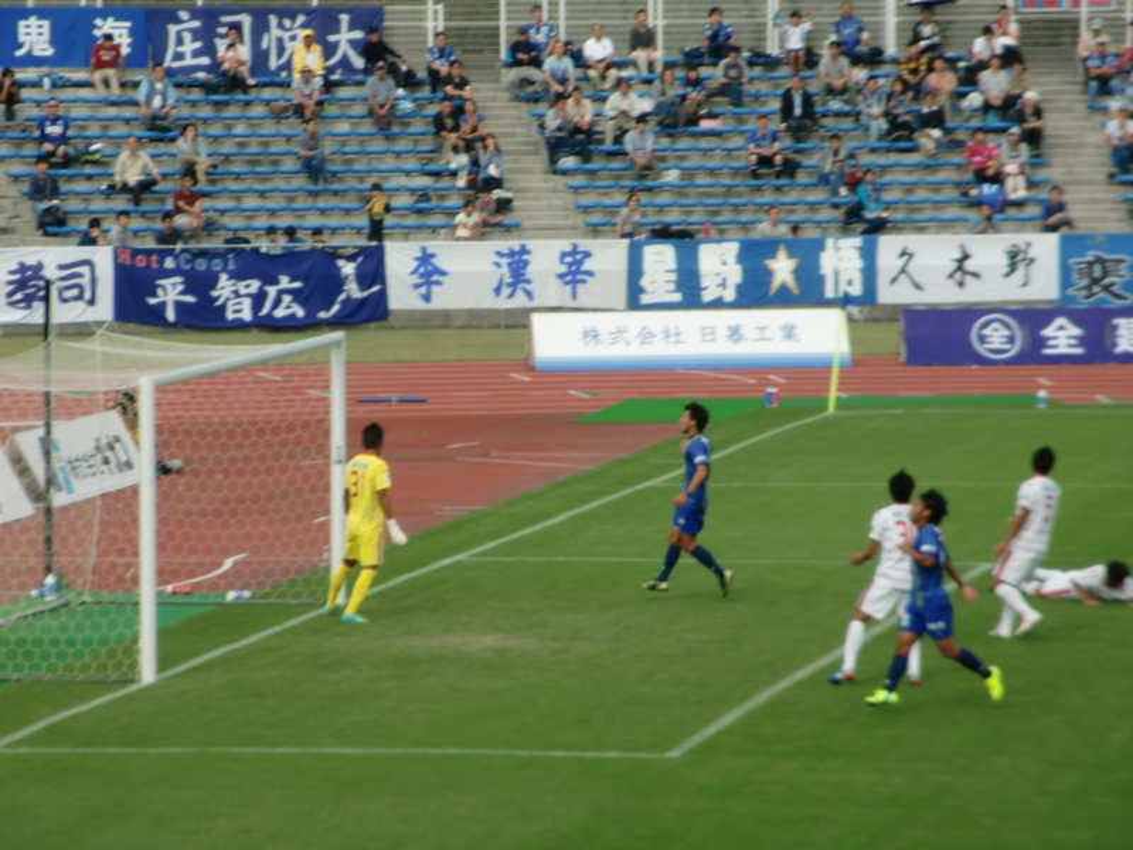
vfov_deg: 6.2
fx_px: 7855
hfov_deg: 8.2
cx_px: 566
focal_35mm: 240
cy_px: 425
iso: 64
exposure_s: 1/250
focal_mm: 43
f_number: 5.8
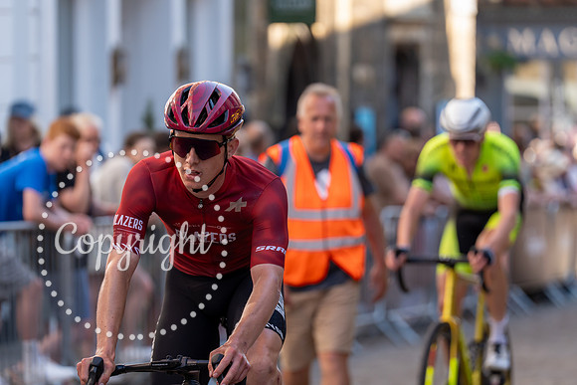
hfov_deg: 10.3
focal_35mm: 200
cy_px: 192
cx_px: 288
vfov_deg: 6.9
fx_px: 3206
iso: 640
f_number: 4
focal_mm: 200
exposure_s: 1/1000
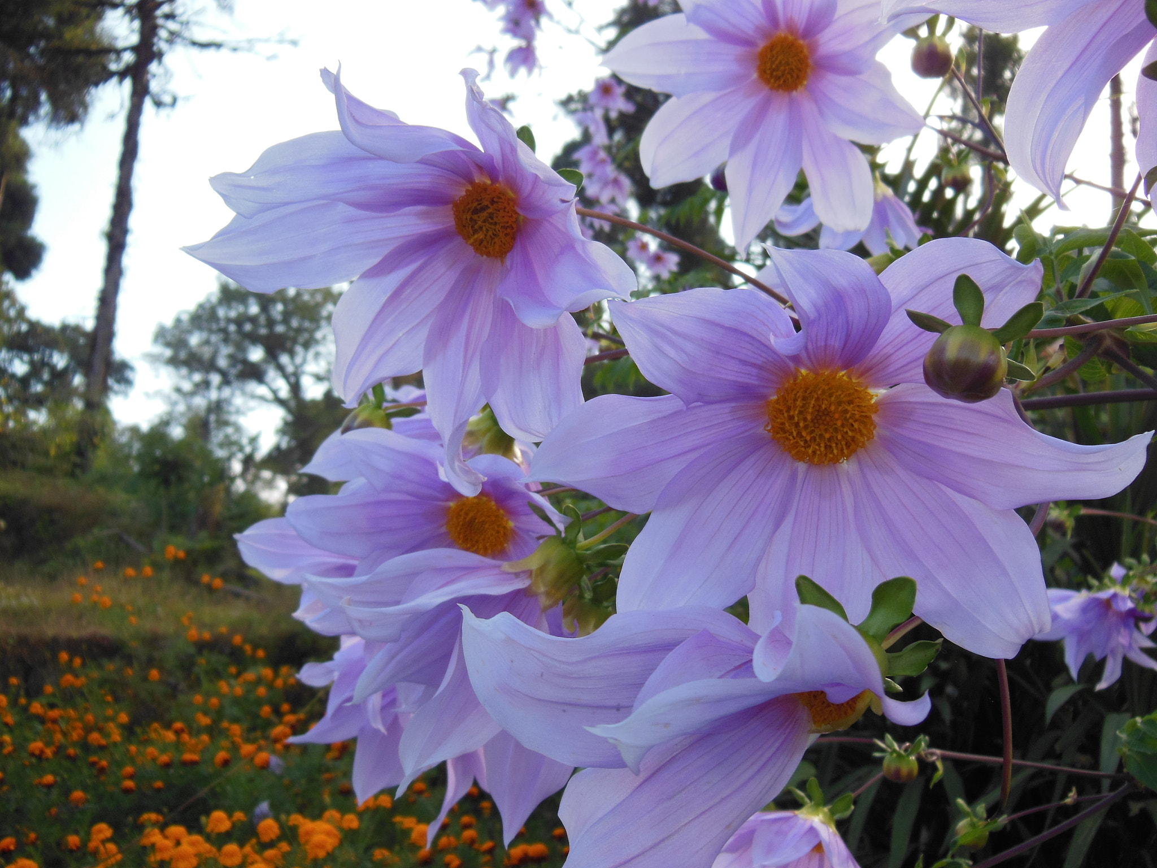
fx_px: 1304
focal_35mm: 39
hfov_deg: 47.9
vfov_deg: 36.8
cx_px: 578
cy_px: 434
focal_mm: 6.9
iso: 125
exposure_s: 1/250
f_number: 4.1
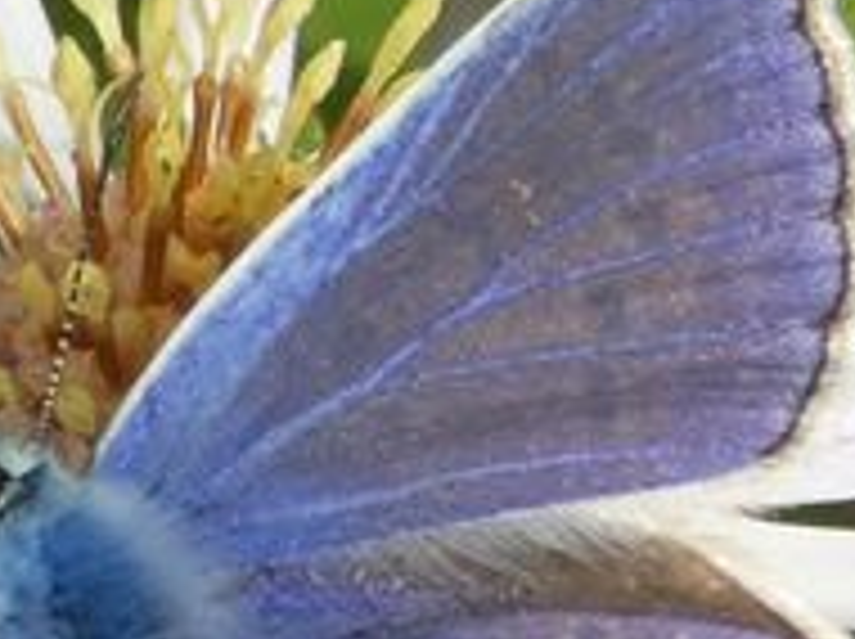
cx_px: 934
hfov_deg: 2.4
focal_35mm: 823
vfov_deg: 1.8
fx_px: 20302
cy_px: 864
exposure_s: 1/125
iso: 80
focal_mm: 32.7
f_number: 5.5
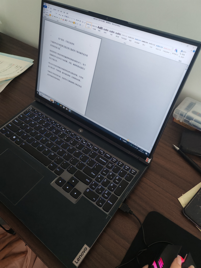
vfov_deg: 65.3
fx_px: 209
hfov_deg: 51.4
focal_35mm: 27
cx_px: 100
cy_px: 134
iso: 500
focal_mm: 5.52
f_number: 1.95
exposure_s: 1/100
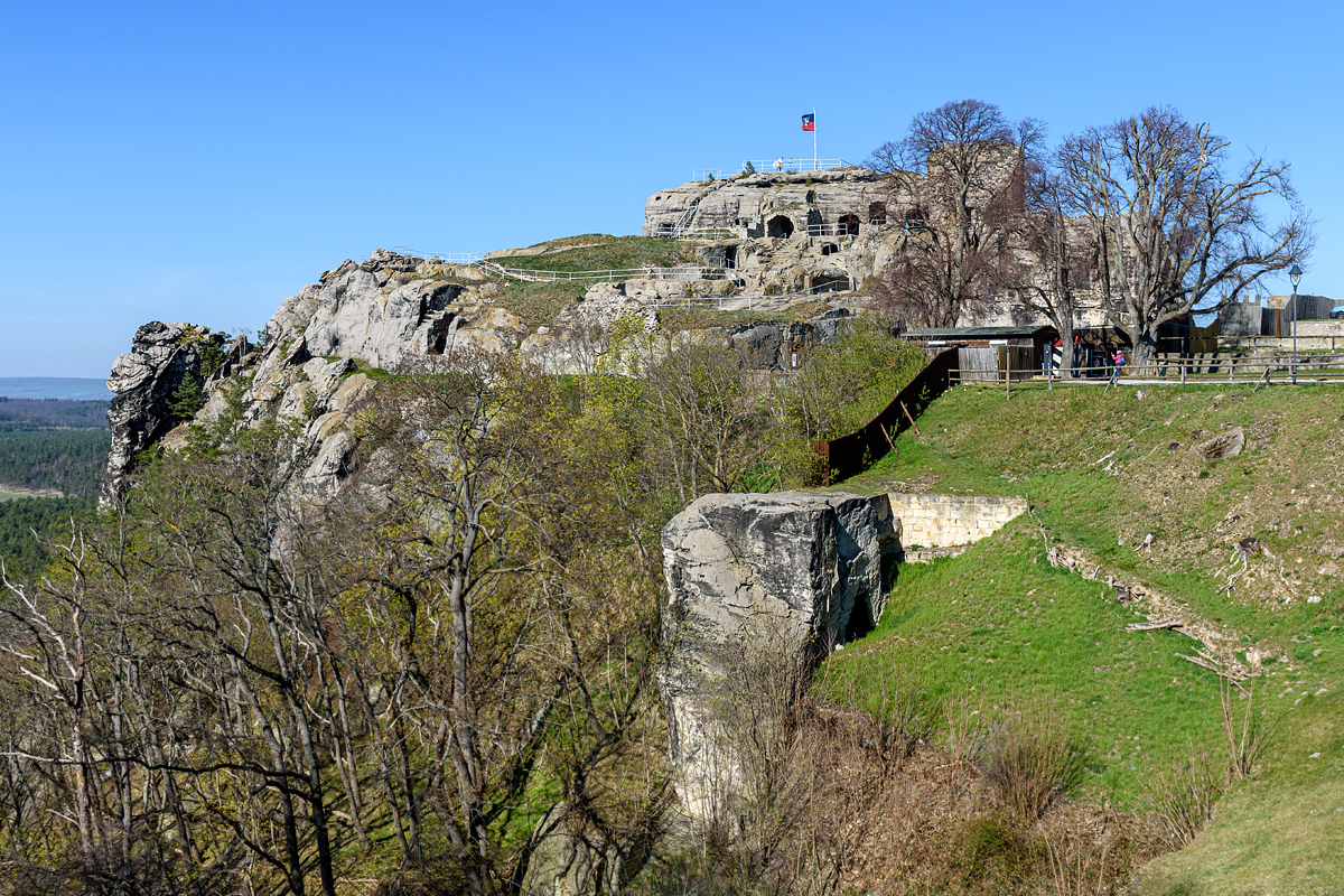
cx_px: 672
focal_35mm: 33
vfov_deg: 40.0
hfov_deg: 57.2
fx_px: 1232
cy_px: 448
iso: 200
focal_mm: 22
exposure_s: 1/640
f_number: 8
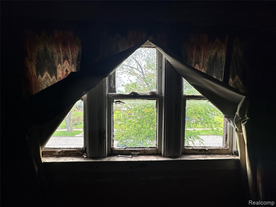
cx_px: 138
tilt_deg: -0.1
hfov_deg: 102.1
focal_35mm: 14
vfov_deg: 85.7
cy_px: 104
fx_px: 112
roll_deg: +0.1
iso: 40
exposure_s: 1/287
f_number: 2.2
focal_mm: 2.22
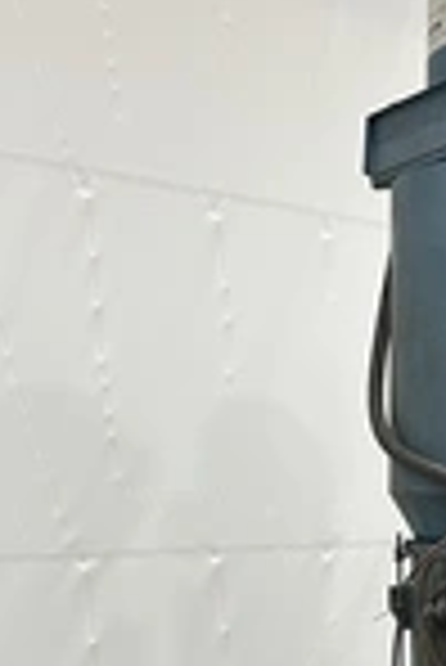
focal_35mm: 73
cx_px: 428
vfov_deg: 27.5
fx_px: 1353
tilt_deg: +2.3
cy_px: 441
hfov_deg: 18.3
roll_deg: +0.5
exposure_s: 1/60
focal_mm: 5.7
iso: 160
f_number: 1.5
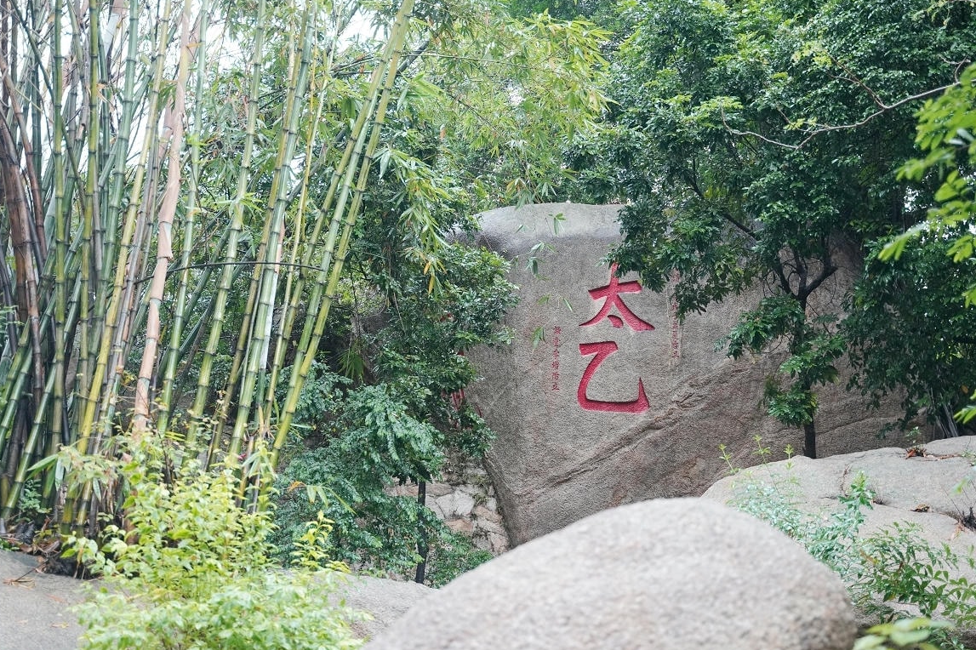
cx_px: 484
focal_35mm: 45
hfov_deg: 43.6
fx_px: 1220
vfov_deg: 29.8
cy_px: 334
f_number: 2.8
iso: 1600
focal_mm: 43
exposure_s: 1/160
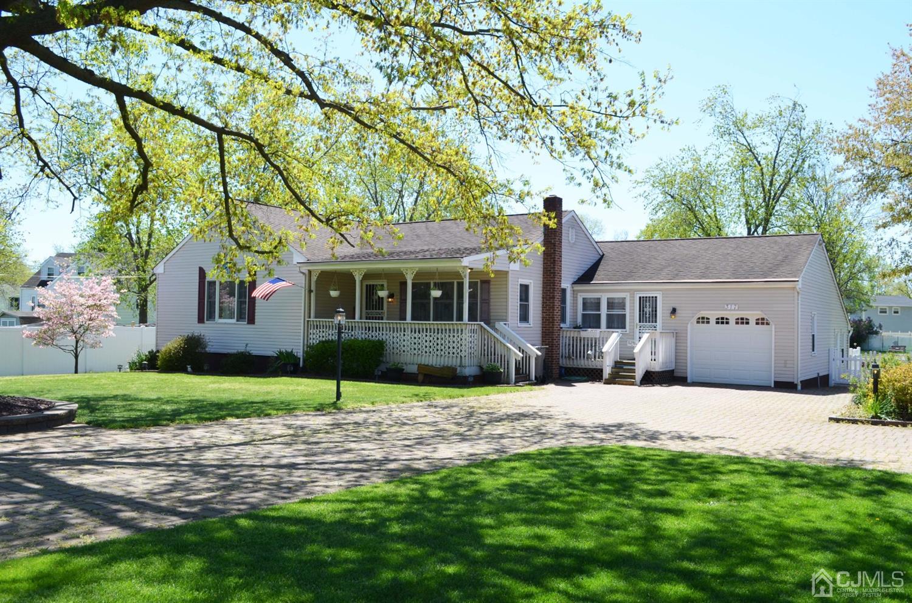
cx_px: 456
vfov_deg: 39.8
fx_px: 834
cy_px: 302
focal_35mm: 33
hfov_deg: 57.3
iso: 160
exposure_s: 1/250
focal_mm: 22
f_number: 8
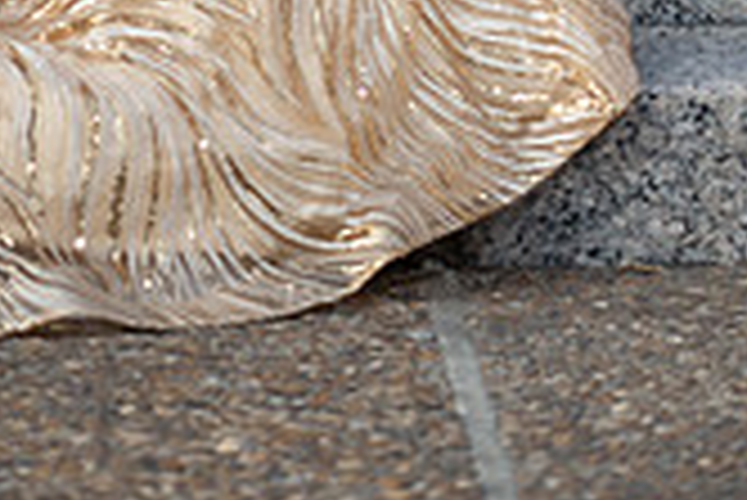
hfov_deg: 8.9
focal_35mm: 230
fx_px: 4777
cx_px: 256
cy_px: -450
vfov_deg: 5.9
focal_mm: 85
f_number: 2.2
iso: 200
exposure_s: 1/2000
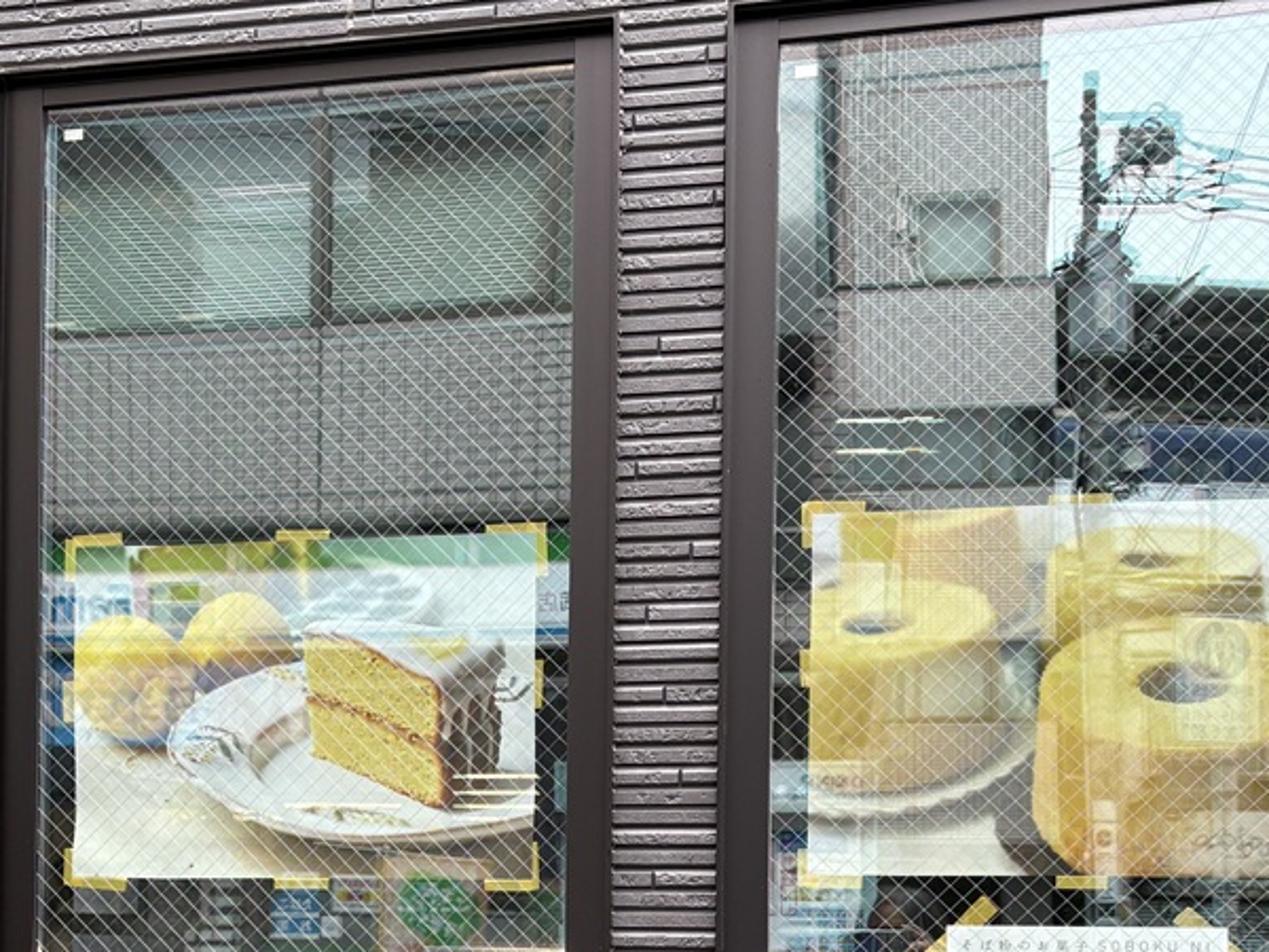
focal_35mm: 52
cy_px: 872
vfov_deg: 27.0
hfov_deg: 36.4
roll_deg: -0.4
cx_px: 406
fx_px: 1906
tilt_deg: +1.7
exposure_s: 1/121
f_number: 1.6
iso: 50
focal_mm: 5.96
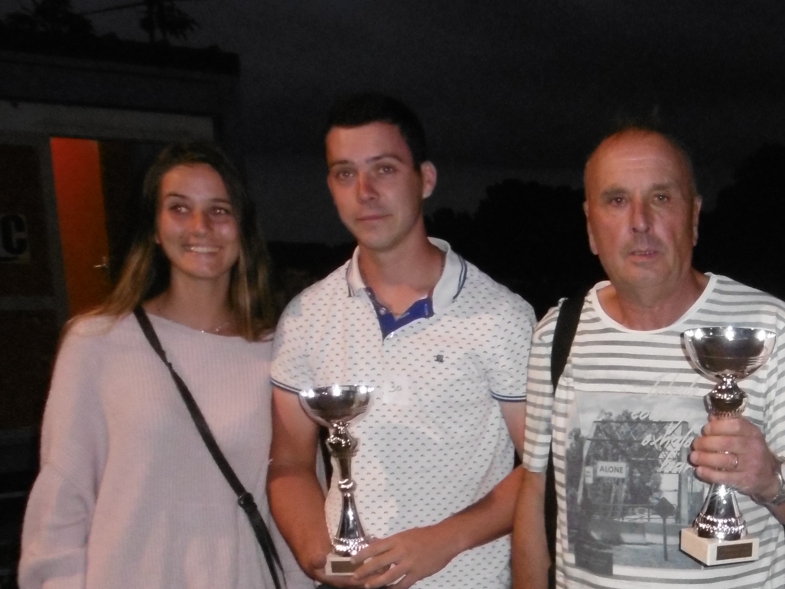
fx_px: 1293
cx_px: 701
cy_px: 595
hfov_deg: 32.2
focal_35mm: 57
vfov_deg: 24.4
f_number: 3.1
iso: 400
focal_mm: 4.3
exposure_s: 1/60
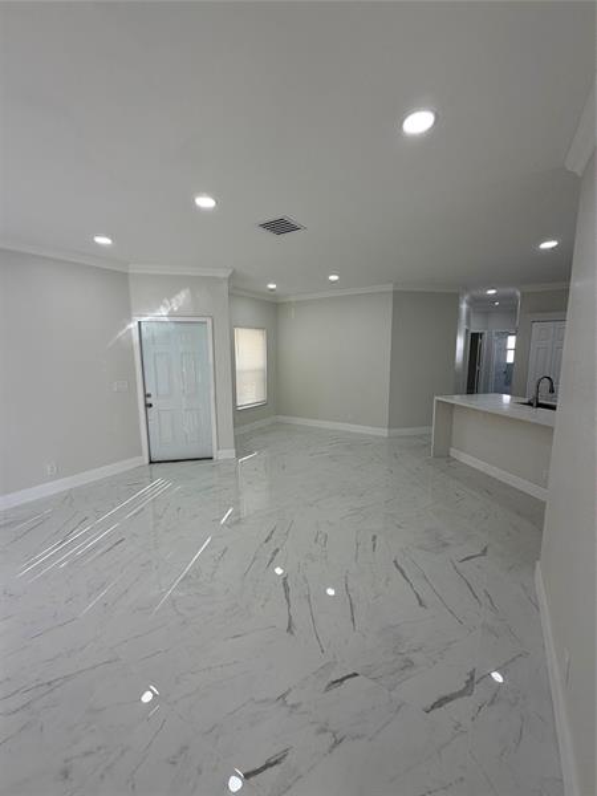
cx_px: 298
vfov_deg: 102.1
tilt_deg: -8.9
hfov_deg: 85.7
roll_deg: +0.4
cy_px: 398
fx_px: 322
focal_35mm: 14
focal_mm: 2.22
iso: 64
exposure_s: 1/121
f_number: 2.2
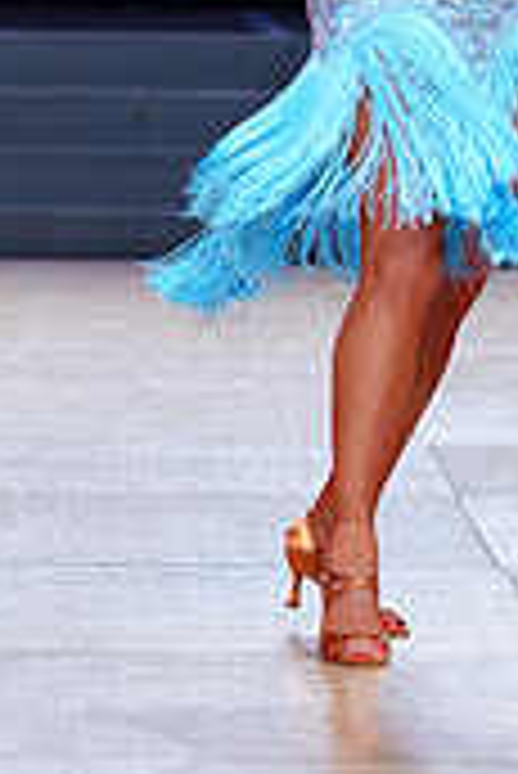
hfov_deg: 4.5
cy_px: -266
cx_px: 61
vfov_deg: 6.7
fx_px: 6548
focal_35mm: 304
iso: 1000
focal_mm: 90
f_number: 4
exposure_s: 1/400
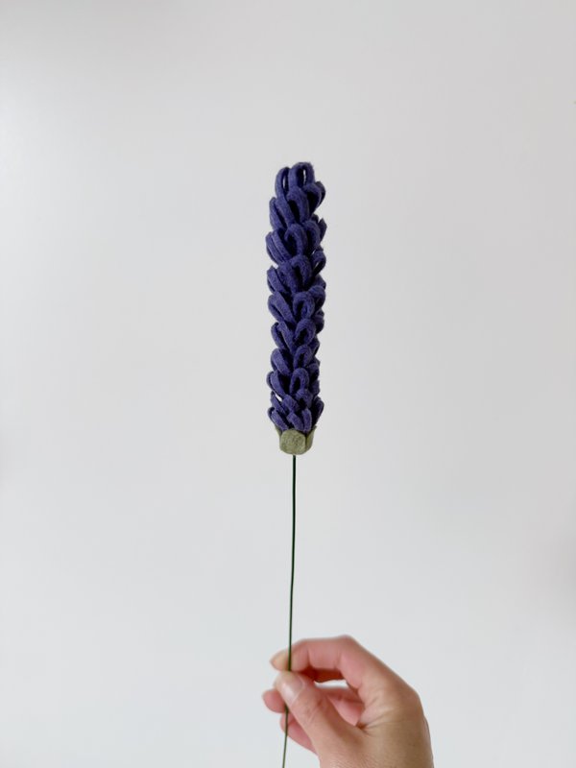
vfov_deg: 71.6
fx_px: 532
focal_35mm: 24
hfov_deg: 56.8
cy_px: 384
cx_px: 288
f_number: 1.78
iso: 200
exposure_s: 1/121
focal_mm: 6.76
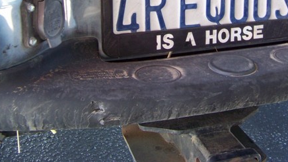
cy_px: -11
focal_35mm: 63
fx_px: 481
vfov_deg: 18.5
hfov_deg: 32.8
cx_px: 211
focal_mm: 5.85
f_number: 2.8
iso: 155
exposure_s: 1/30
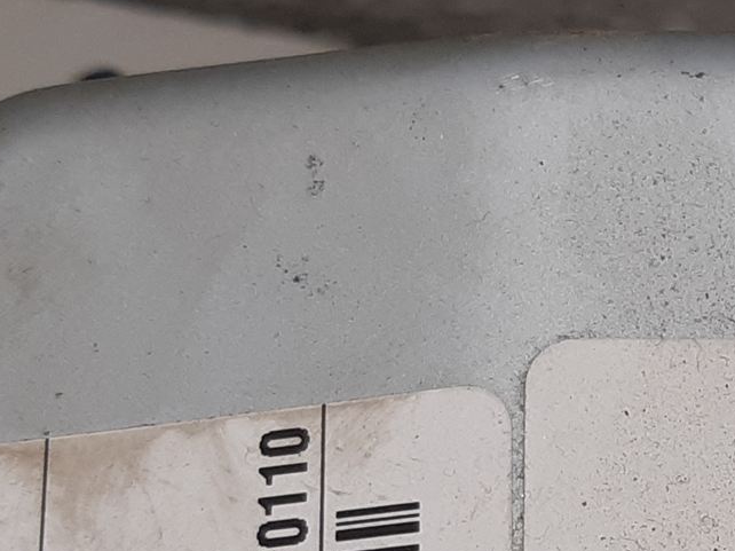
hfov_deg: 21.7
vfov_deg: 16.8
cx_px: 898
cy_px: 695
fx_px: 1762
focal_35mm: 83
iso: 64
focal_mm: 3.93
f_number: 1.7
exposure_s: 1/50
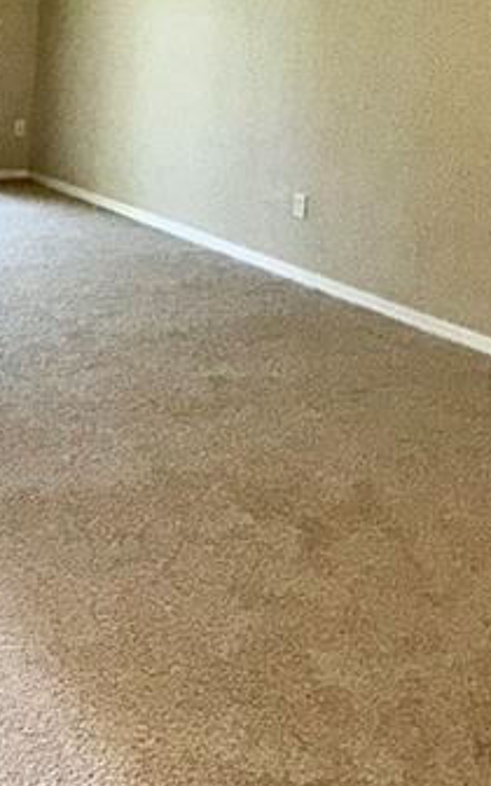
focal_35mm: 53
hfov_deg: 23.8
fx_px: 1135
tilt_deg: -5.9
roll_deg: -2.8
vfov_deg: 36.3
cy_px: 110
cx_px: 63
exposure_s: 1/122
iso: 32
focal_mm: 2.22
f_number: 2.2
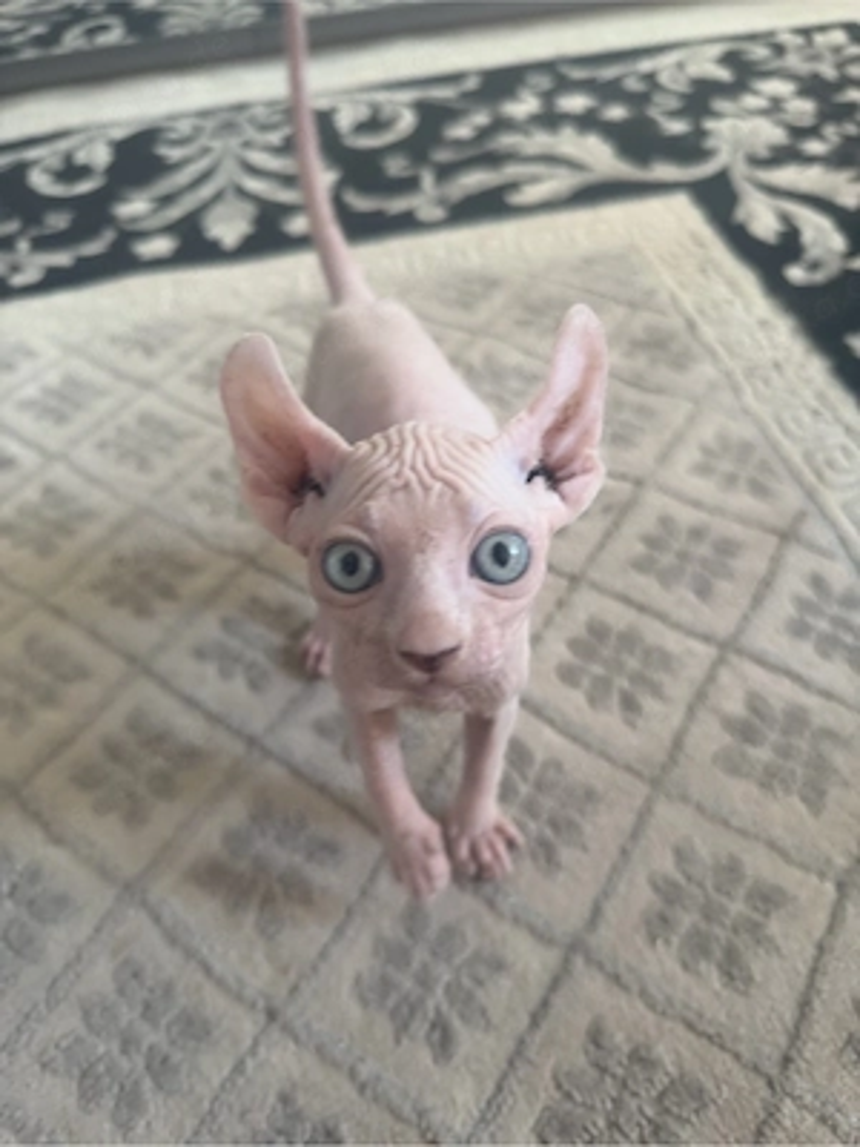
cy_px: 574
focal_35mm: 24
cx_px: 430
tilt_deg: -50.4
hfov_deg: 56.8
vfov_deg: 71.6
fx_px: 795
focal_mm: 6.76
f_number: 1.78
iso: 200
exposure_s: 1/102
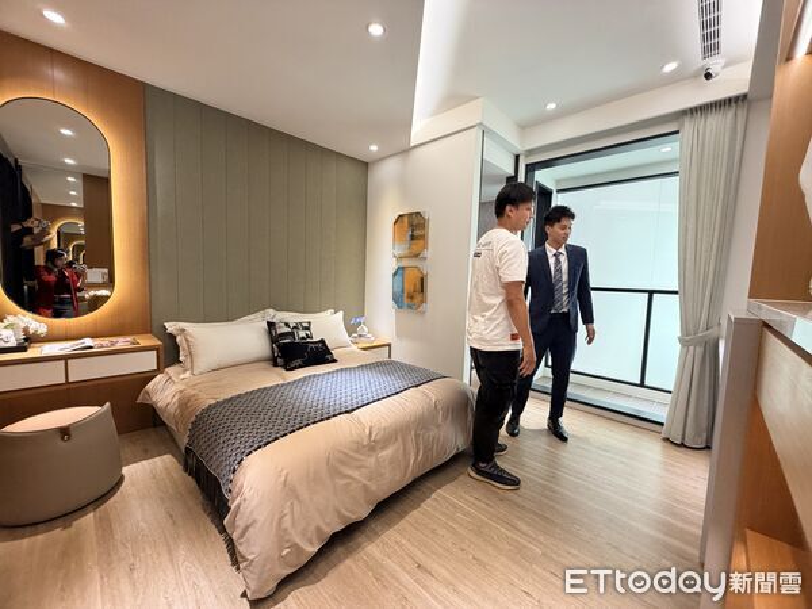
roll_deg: -0.7
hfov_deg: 102.1
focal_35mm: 14
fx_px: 328
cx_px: 406
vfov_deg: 85.7
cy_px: 304
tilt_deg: -5.6
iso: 250
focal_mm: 2.22
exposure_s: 1/121
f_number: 2.2
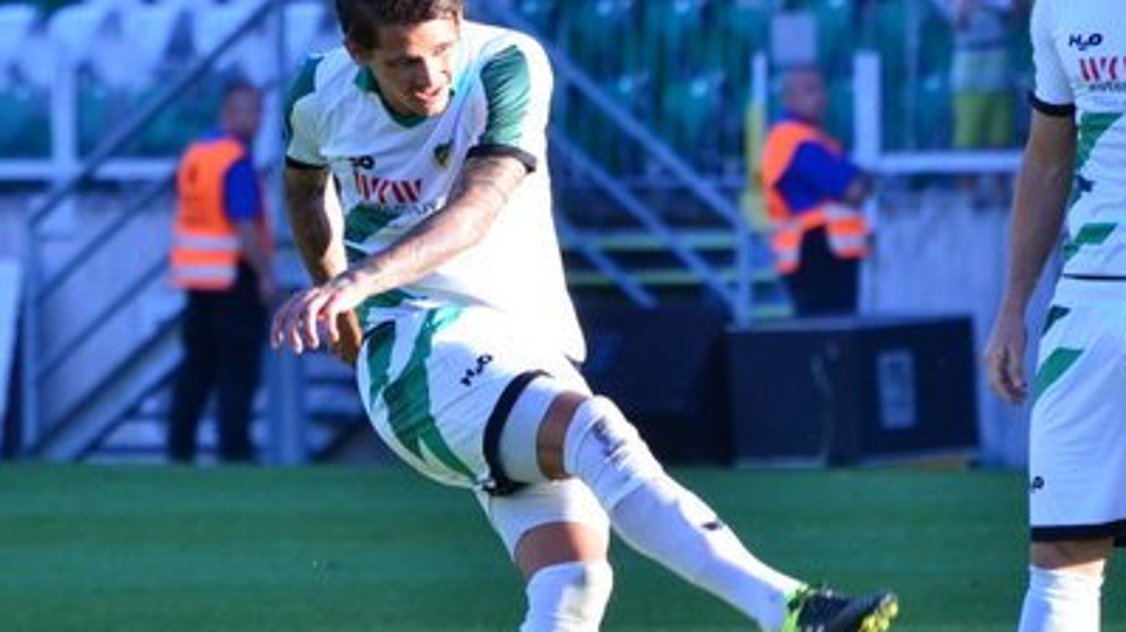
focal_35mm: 779
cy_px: 341
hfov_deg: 2.8
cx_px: 361
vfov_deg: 1.6
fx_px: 23248
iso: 800
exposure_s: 1/500
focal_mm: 220
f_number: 6.3
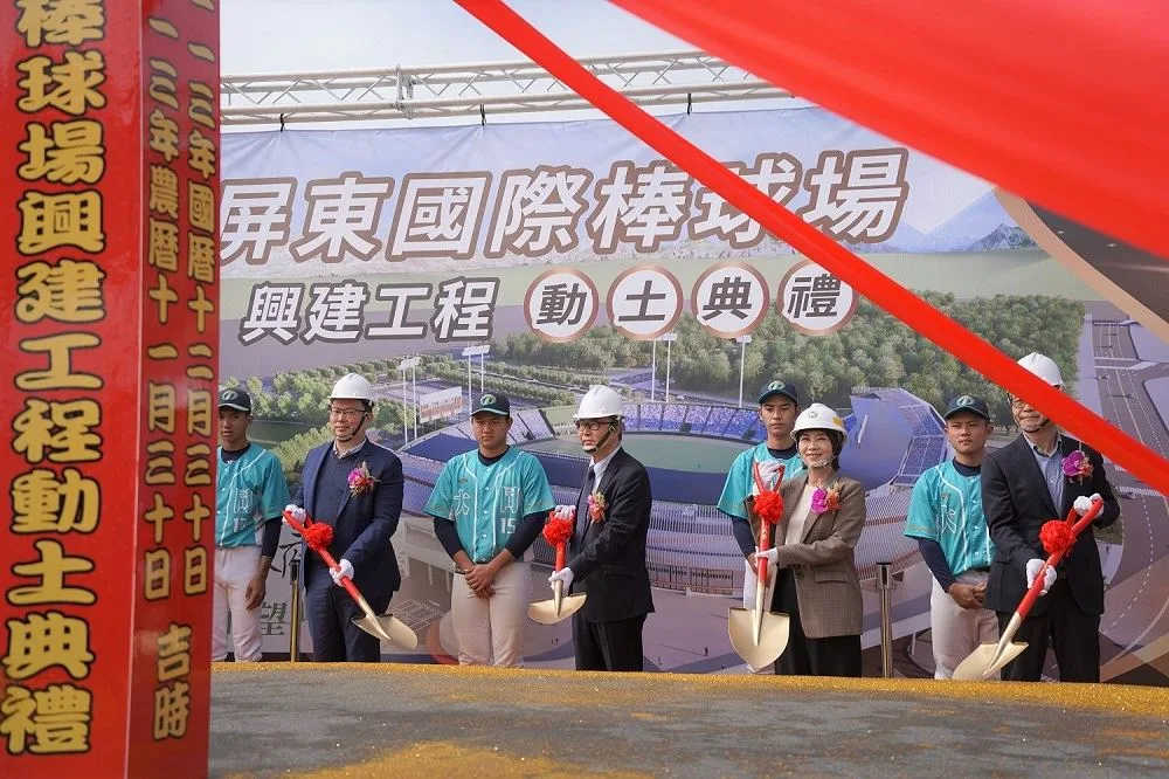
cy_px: 390
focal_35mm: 45
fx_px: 1461
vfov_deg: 29.8
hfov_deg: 43.6
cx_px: 584
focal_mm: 45
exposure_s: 1/800
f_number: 4.5
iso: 100
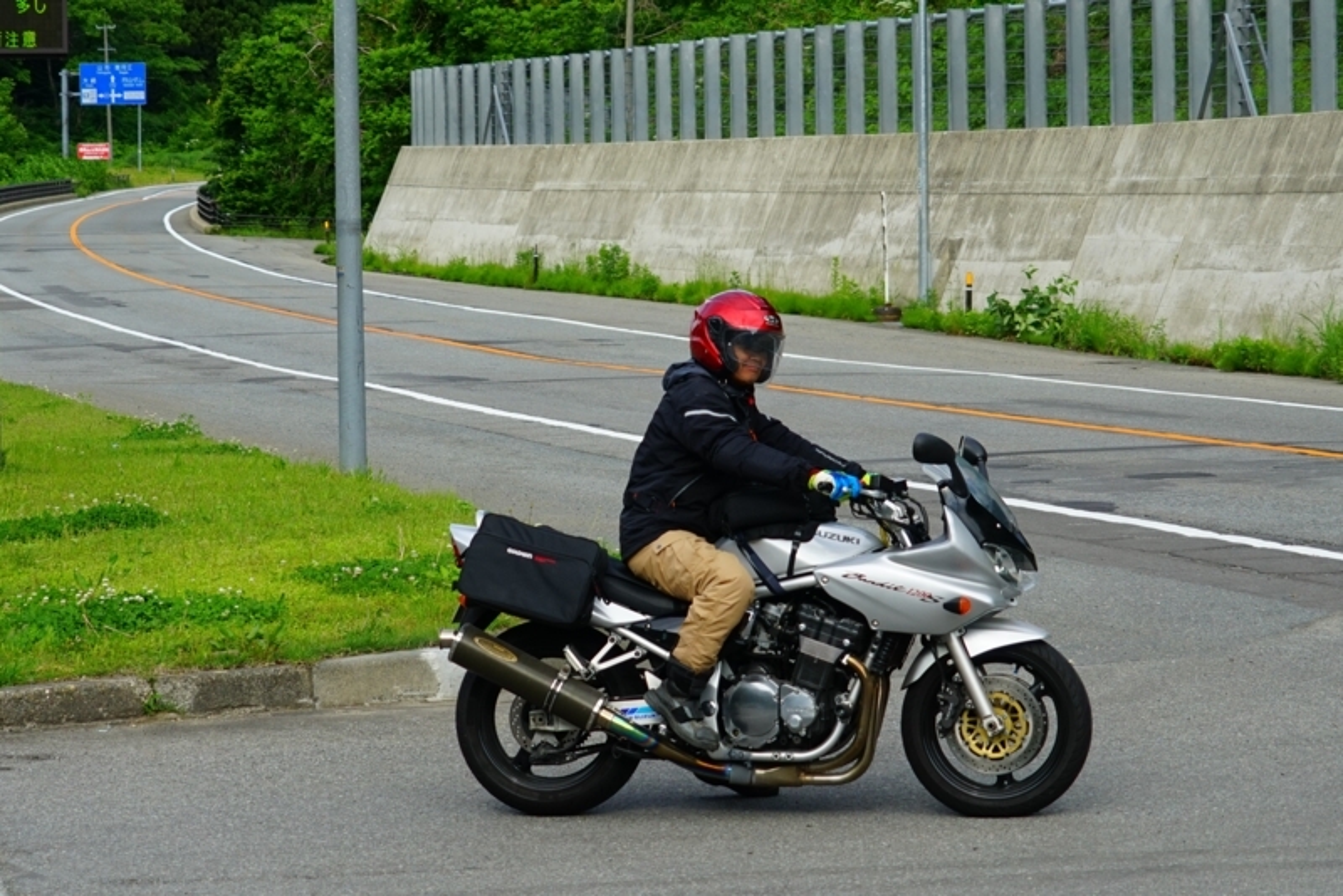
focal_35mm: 62
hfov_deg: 32.4
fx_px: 2314
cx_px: 672
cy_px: 448
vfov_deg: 21.9
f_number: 4.5
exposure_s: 1/1000
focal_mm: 62
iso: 320
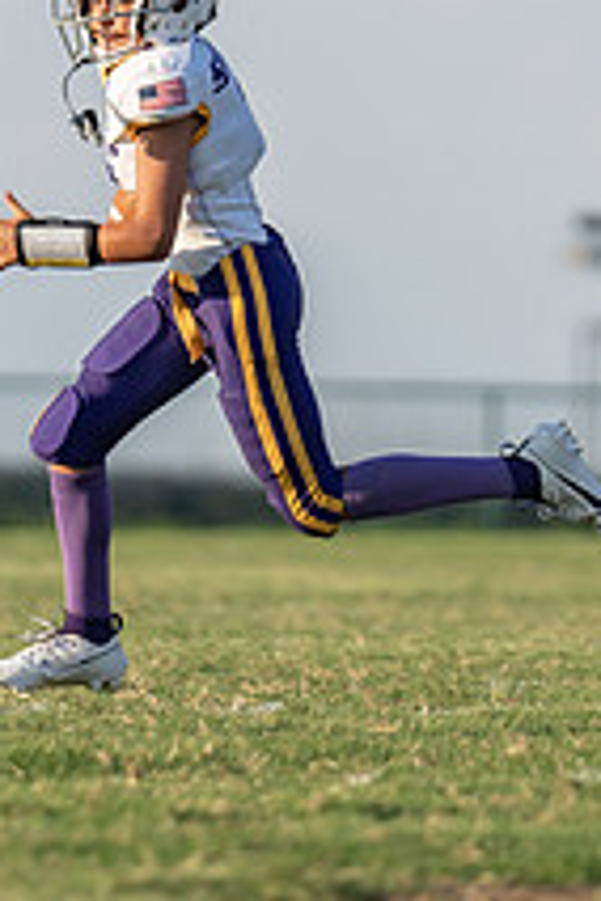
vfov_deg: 3.1
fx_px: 16651
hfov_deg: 2.1
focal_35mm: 665
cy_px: 289
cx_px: 271
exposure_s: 1/1600
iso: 160
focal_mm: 200
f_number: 2.8
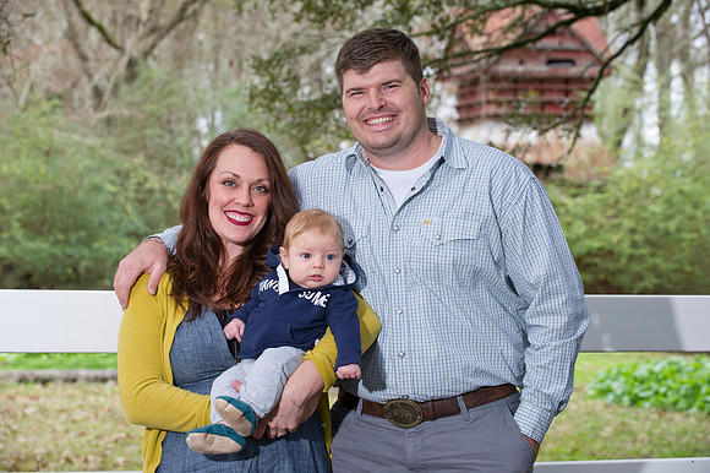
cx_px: 355
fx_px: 1932
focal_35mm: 98
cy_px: 236
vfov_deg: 13.9
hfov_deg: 20.8
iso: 800
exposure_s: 1/125
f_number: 5.6
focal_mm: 98
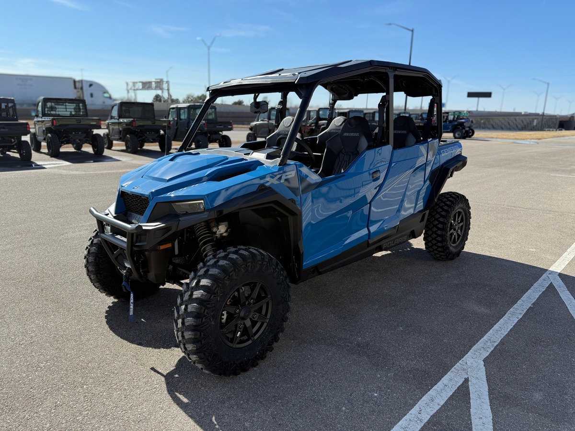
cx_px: 288
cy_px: 216
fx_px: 399
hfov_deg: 71.6
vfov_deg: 56.8
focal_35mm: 24
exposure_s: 1/3953
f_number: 1.78
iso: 100
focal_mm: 6.76
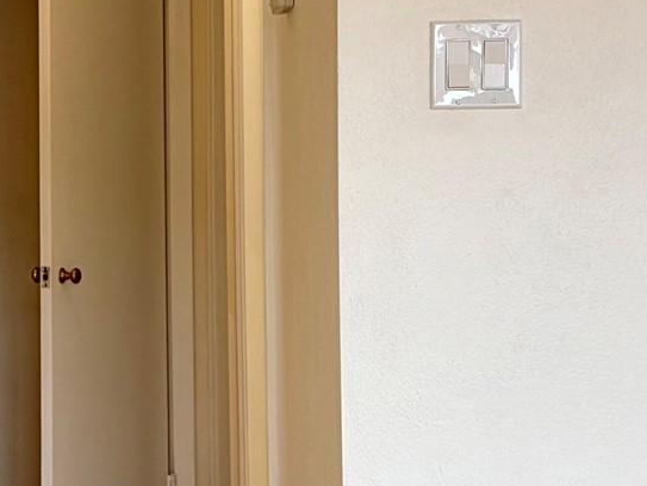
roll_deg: +0.9
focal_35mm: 98
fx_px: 1833
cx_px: -2
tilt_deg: +0.0
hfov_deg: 19.4
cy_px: 237
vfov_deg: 15.1
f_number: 1.6
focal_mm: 5.96
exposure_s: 1/121
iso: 64
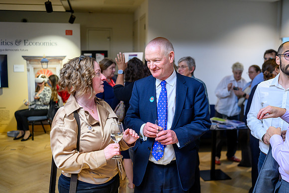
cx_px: 144
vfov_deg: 34.5
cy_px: 96
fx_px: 311
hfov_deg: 49.9
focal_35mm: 39
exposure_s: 1/320
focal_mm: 38
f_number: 2
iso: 800
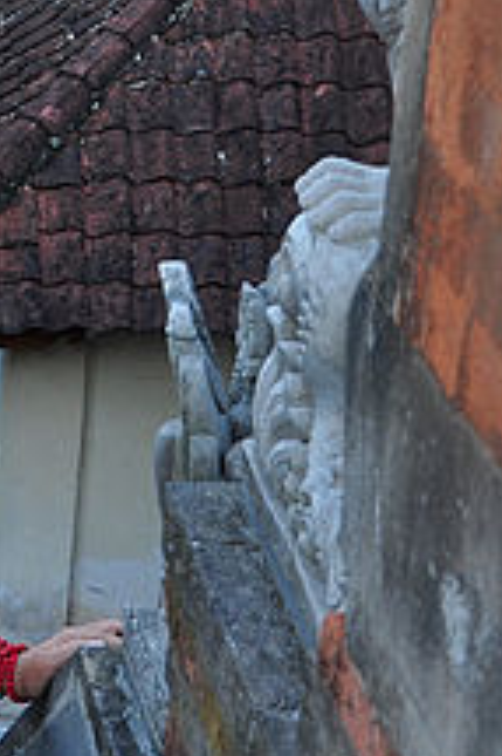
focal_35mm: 115
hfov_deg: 11.3
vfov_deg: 17.5
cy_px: 42
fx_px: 2409
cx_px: -309
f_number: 6.3
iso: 200
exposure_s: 1/60
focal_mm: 22
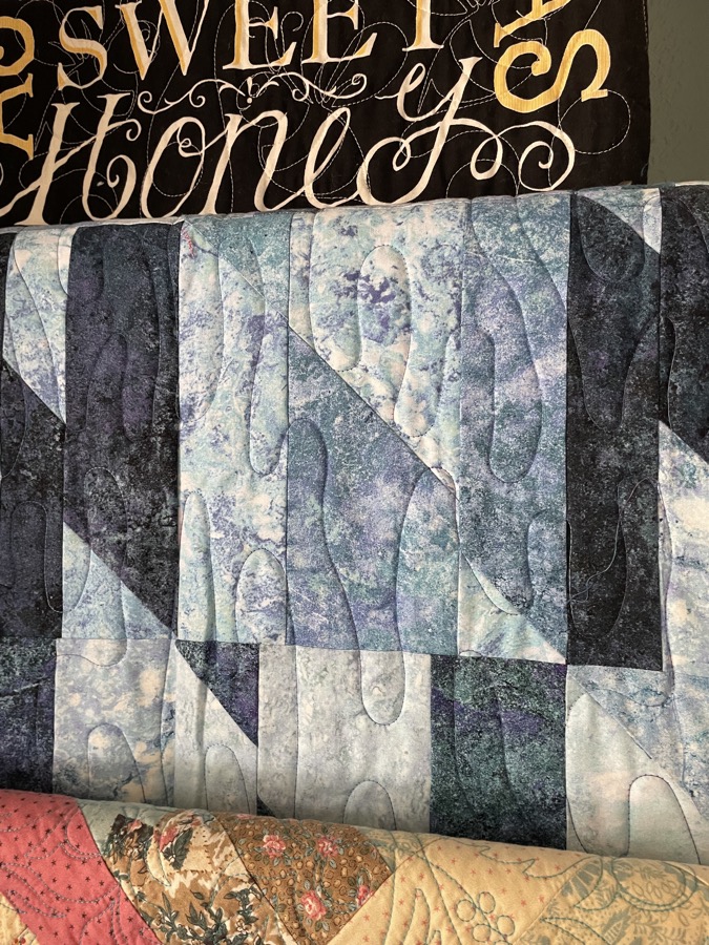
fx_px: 710
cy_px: 472
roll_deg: +1.7
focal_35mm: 26
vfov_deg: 67.3
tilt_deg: +3.2
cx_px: 354
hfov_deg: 53.1
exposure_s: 1/60
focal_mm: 4.2
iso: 250
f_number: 1.6
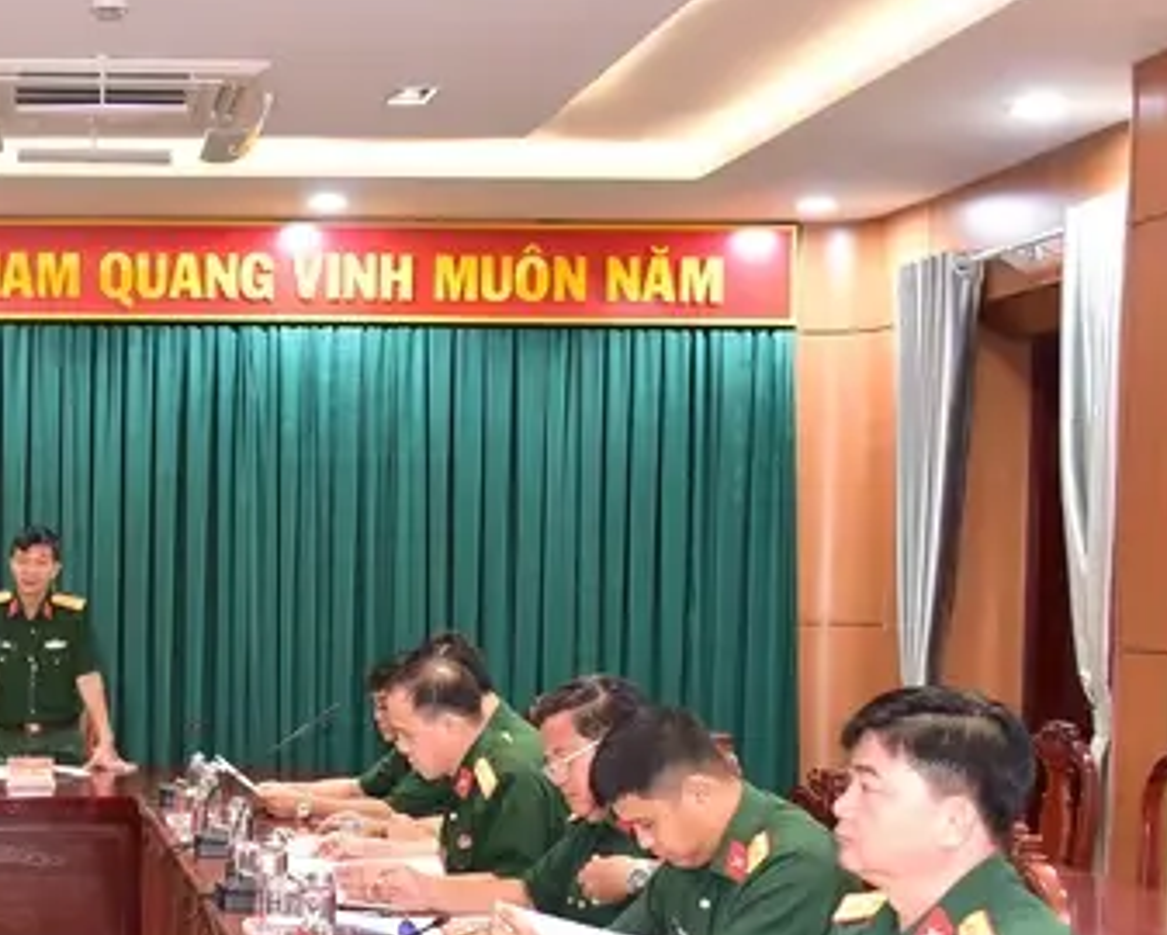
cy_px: 656
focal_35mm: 69
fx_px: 2385
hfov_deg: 26.1
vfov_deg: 22.1
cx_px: 16
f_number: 4
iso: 1250
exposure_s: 1/80
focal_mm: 31
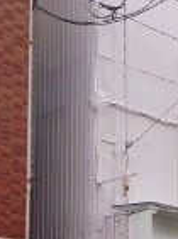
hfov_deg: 11.1
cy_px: 302
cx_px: 266
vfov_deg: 14.8
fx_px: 882
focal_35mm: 128
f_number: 2.8
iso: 100
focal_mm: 4.4
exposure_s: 1/125
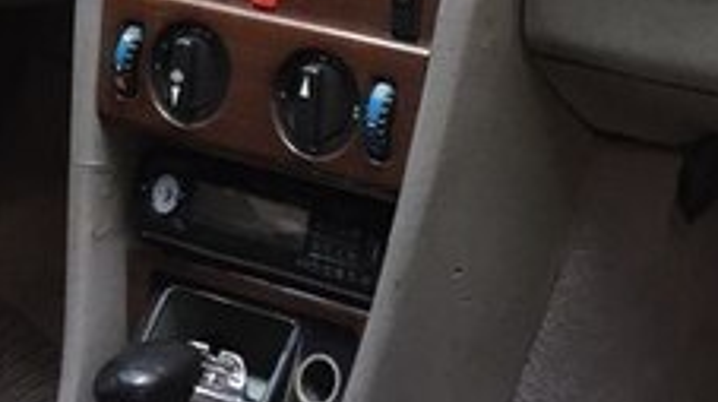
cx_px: 554
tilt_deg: -22.1
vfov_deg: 12.0
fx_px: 1749
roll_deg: +4.9
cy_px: -334
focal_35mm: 92
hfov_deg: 22.9
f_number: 2.2
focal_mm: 4.15
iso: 50
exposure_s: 1/33
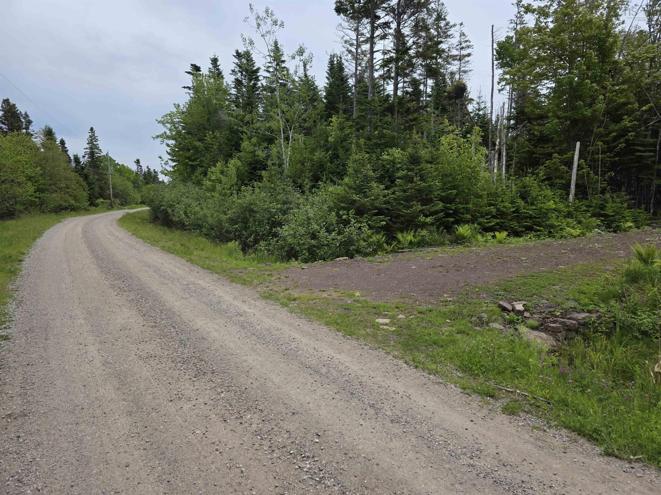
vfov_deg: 58.9
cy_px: 248
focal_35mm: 23
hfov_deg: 73.9
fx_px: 439
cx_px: 330
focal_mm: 6.3
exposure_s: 1/6809
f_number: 1.7
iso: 80
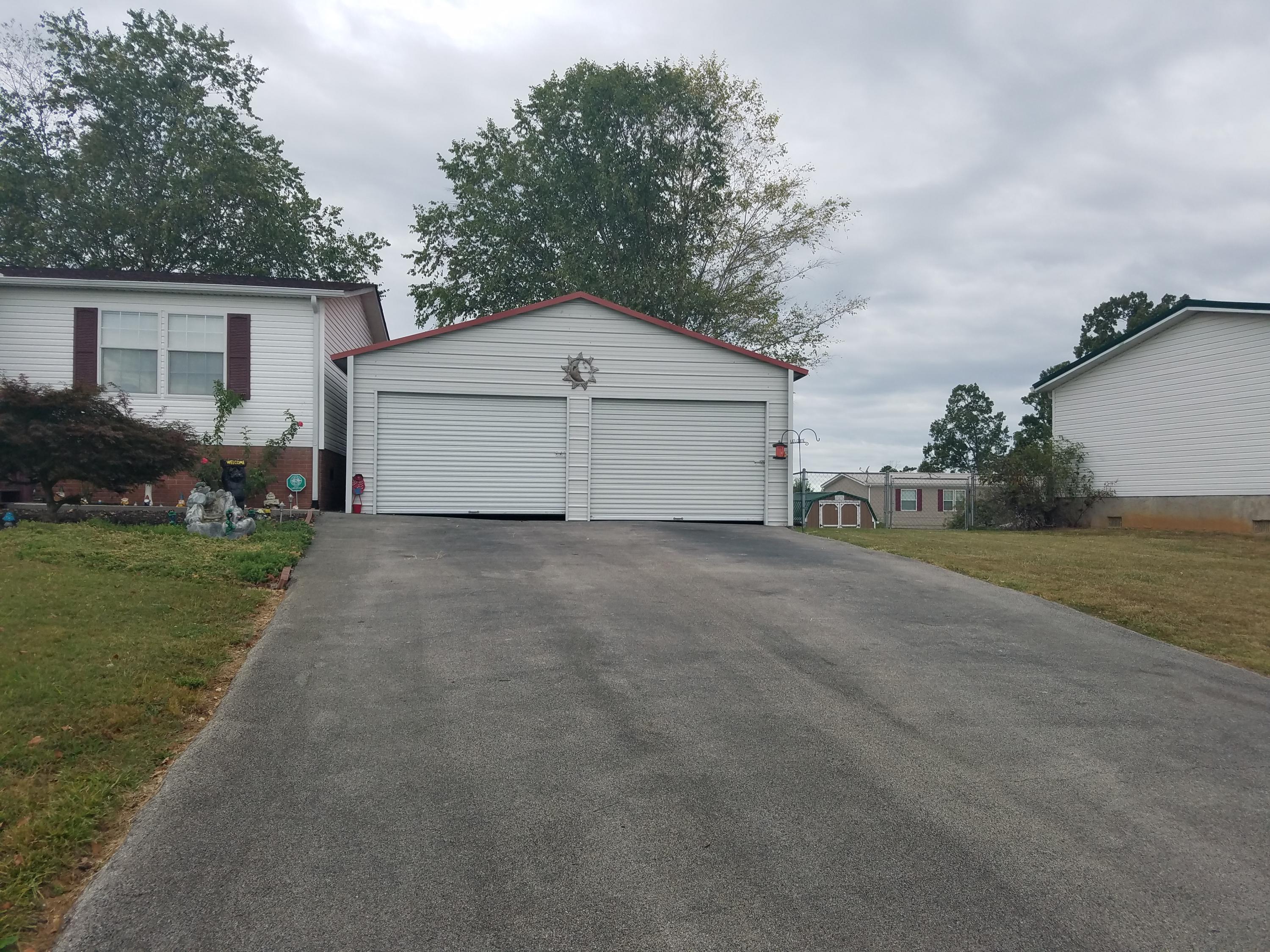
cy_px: 476
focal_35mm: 26
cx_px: 635
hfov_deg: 67.3
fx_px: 954
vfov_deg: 53.1
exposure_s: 1/1324
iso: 50
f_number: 1.7
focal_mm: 4.2
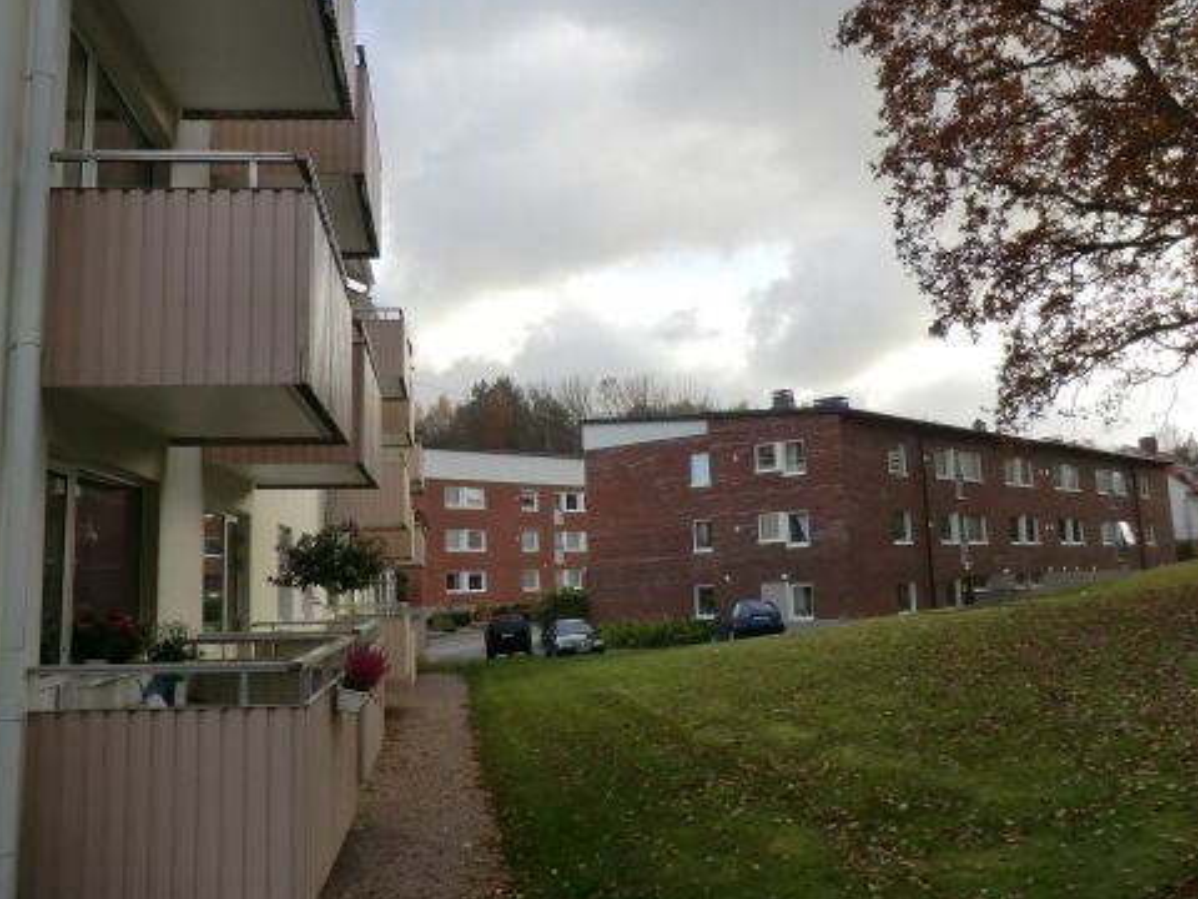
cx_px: 519
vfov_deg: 44.1
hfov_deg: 56.6
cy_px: 387
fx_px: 1107
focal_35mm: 32
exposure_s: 1/400
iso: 64
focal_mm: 4.3
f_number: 3.2
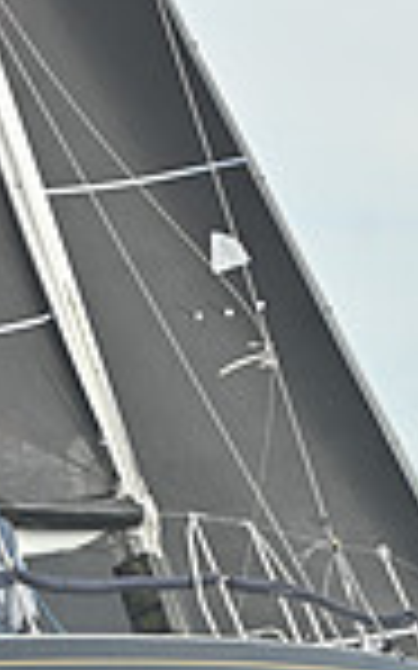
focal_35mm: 278
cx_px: 261
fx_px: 5072
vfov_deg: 7.5
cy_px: 663
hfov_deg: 4.7
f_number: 8
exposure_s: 1/1250
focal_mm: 70
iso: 320
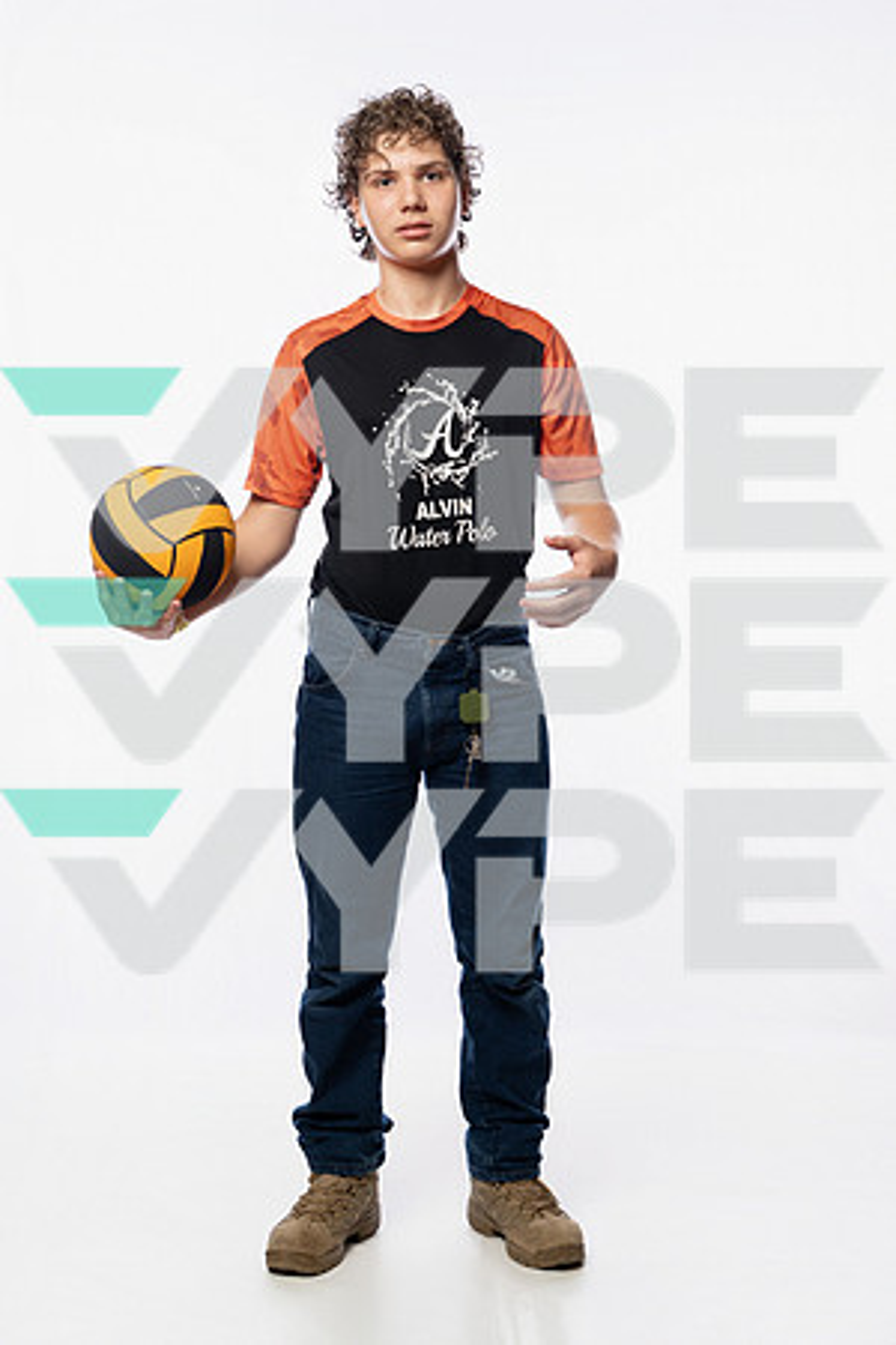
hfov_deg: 25.1
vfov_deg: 36.9
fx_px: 2016
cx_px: 448
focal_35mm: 54
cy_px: 672
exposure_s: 1/250
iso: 640
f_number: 5.6
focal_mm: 54
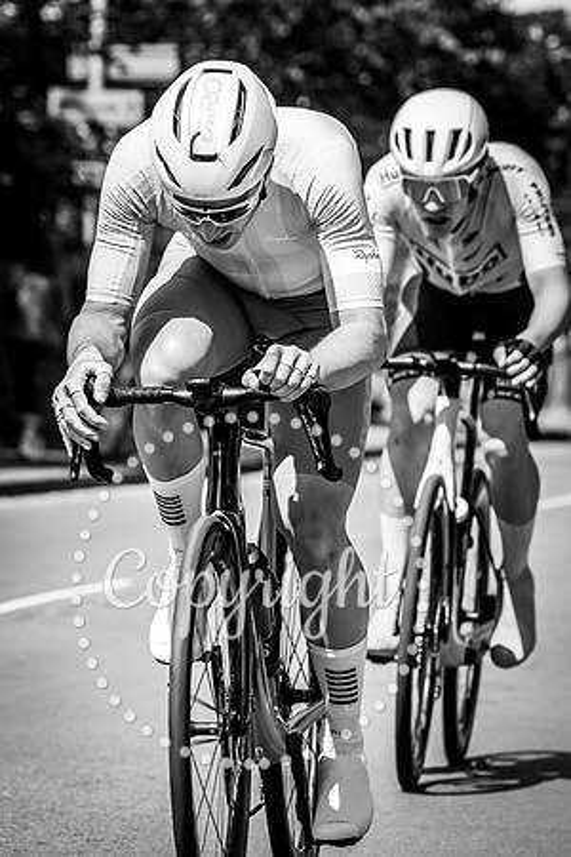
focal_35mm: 279
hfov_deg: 4.9
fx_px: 6637
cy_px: 333
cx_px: 226
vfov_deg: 7.4
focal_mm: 144
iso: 250
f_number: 5.6
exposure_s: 1/1000
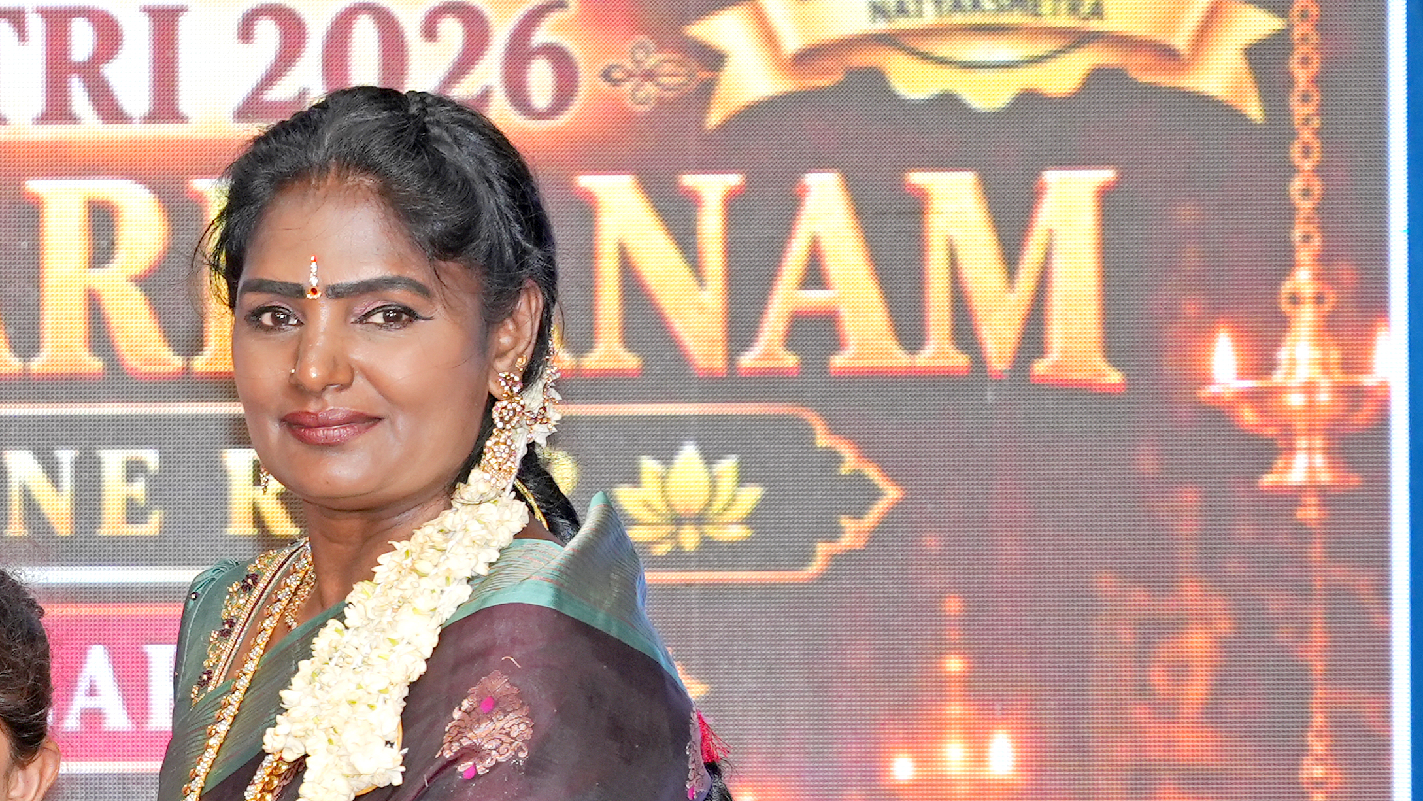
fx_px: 8906
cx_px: -543
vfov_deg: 5.1
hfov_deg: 9.0
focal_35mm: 236
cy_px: 853
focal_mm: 70
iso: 500
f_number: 4.5
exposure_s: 1/160
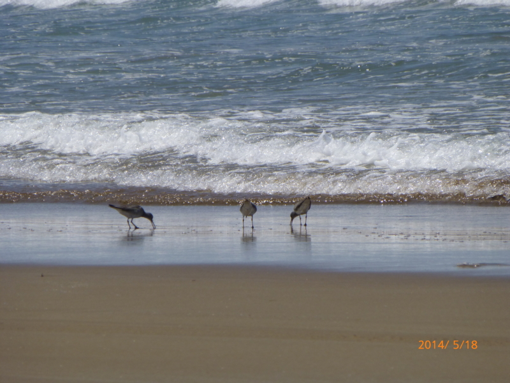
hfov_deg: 4.6
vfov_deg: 3.4
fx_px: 6394
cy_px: 192
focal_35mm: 434
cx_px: 255
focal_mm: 77.4
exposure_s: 1/1000
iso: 100
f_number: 6.2
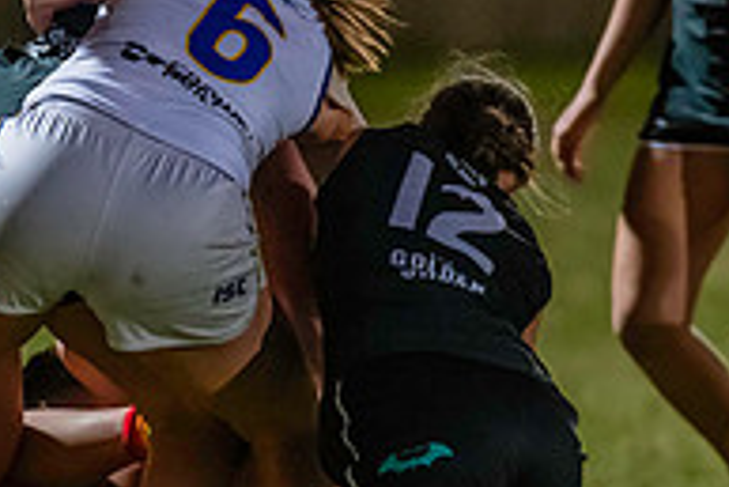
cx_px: 275
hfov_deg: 2.3
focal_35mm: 888
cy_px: 300
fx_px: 17995
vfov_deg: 1.6
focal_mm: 250
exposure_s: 1/1250
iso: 10000
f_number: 2.8
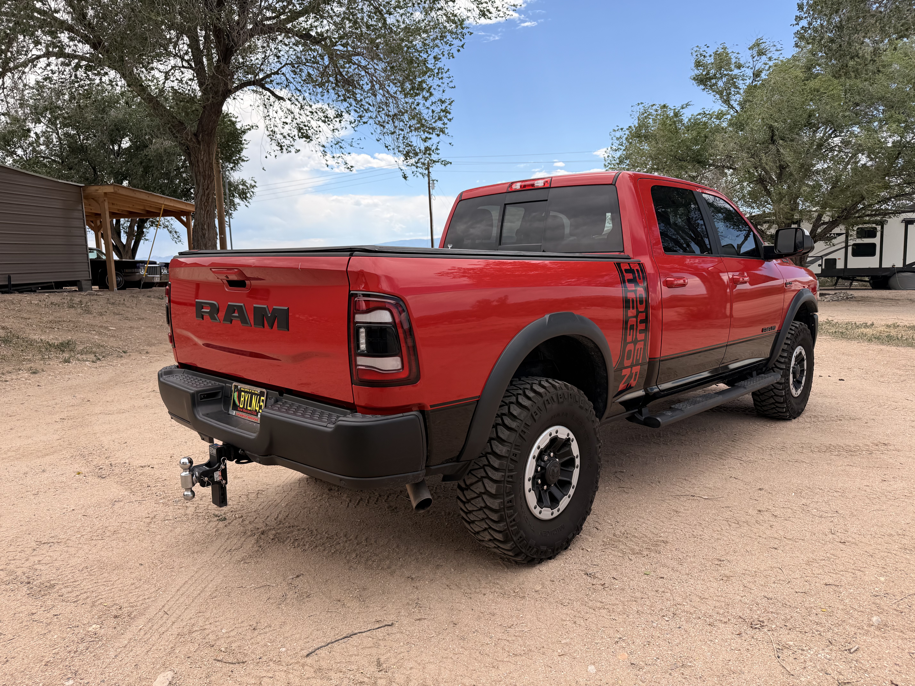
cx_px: 458
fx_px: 634
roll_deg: +3.2
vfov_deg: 56.8
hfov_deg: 71.6
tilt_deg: -6.9
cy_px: 343
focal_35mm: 24
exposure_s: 1/3021
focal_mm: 6.76
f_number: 1.78
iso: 100
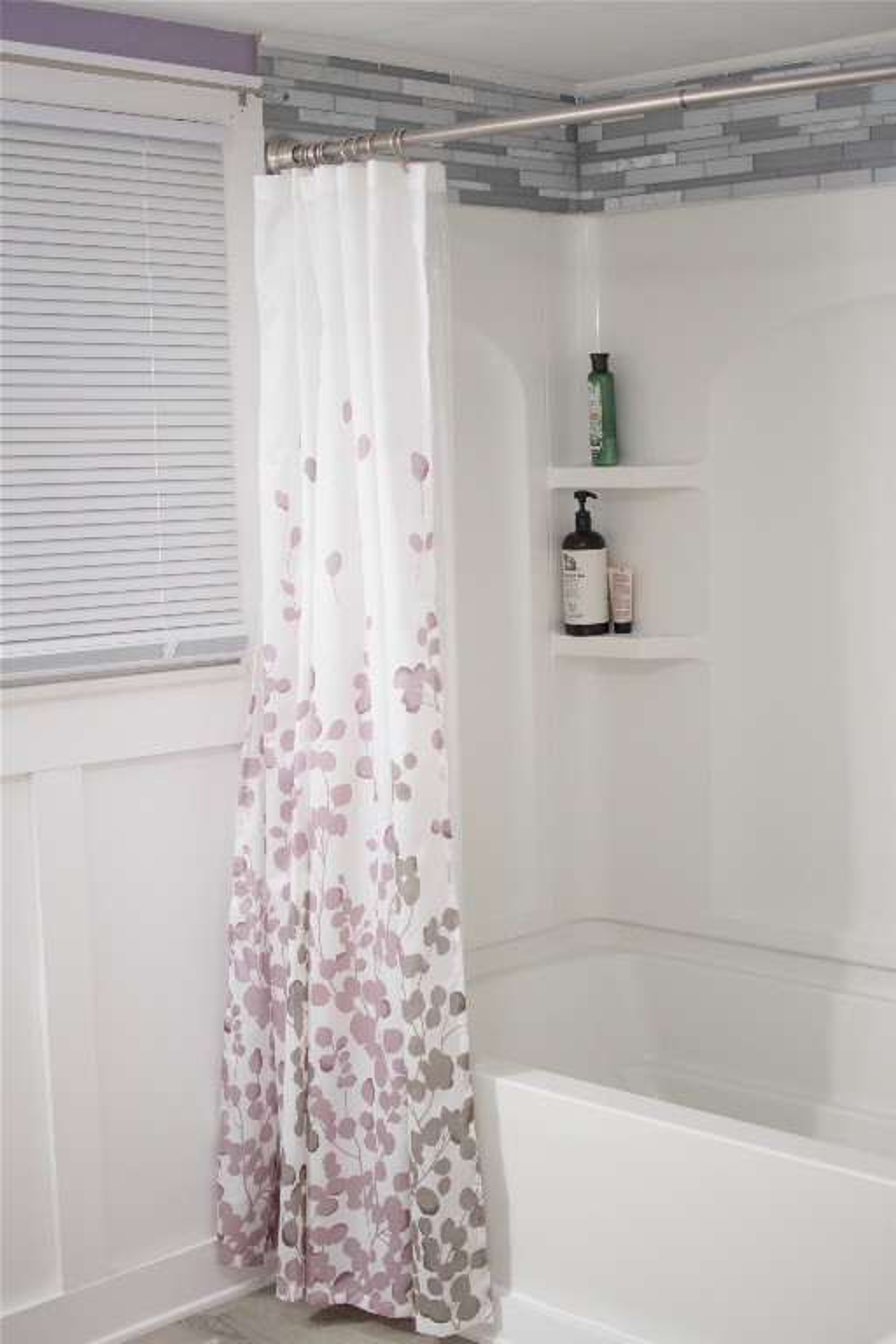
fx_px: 1941
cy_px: 672
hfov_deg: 26.0
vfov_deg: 38.2
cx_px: 448
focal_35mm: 52
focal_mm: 35
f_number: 1.8
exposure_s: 1/125
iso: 400
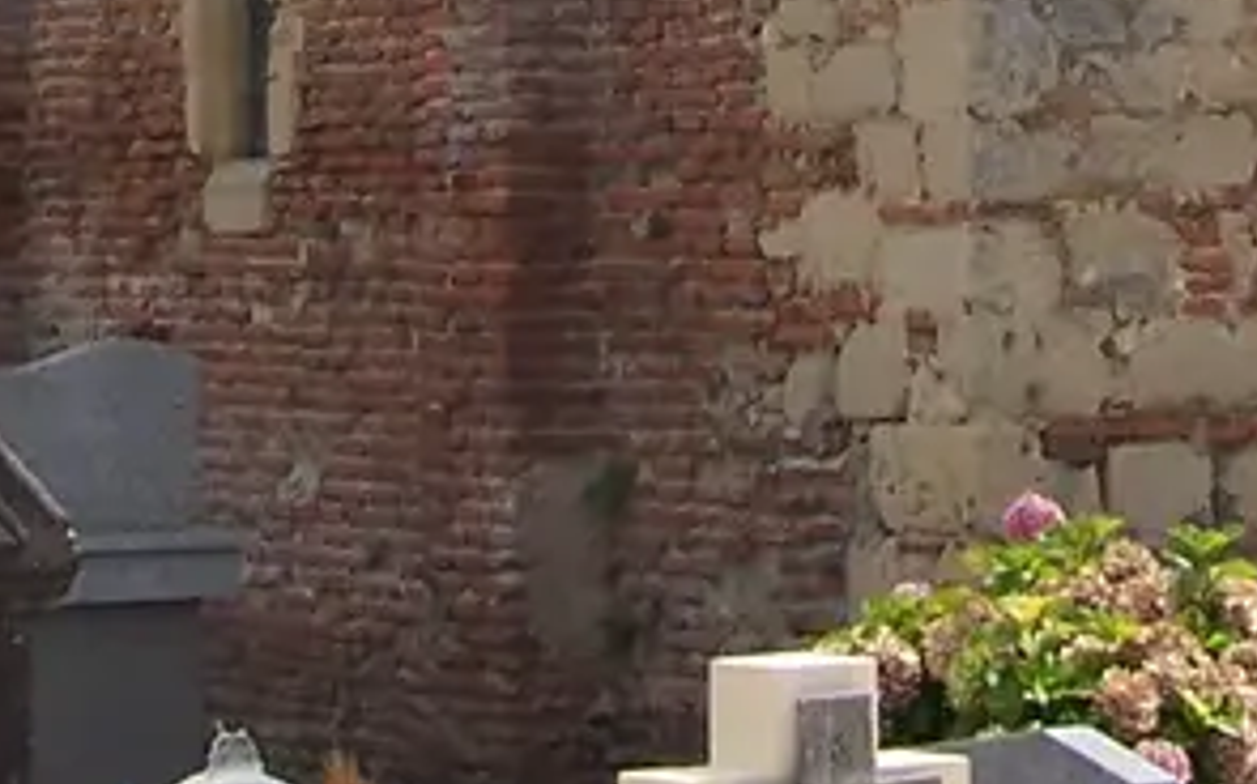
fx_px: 5992
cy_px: -818
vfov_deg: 7.2
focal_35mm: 175
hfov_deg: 11.9
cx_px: 937
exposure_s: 1/640
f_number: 4
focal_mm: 6.3
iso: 80
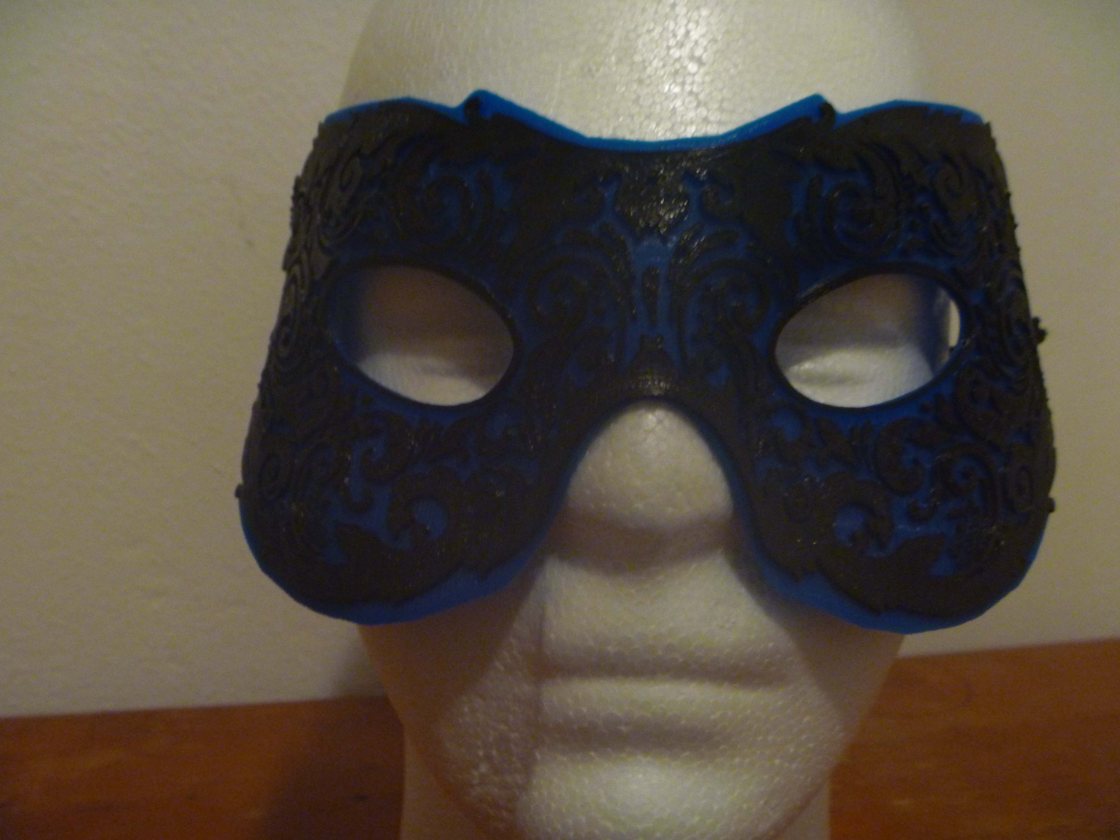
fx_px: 1132
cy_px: 420
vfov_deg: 40.7
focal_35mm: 35
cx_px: 560
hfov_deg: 52.6
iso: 400
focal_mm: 6.3
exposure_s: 1/8
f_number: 3.5
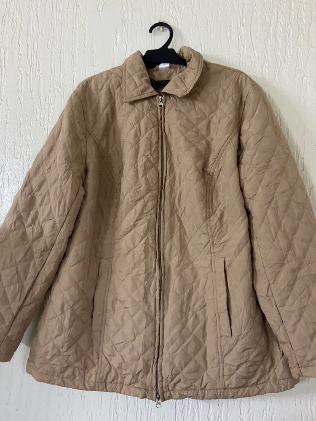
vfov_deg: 67.3
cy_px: 210
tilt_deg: +6.5
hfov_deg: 53.1
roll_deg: -0.4
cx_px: 158
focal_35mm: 26
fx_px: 316
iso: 500
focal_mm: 4.25
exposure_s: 1/42
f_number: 1.8
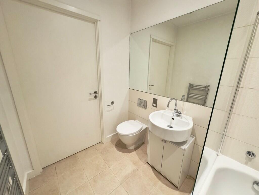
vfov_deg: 85.7
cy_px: 98
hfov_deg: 102.1
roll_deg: -1.1
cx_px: 130
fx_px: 105
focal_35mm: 14
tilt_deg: -14.6
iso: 250
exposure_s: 1/50
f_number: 2.2
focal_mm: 2.22
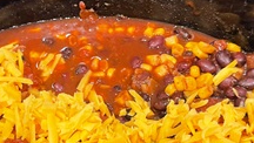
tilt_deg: -58.3
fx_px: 425
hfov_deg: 33.2
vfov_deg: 19.1
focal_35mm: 63
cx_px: 99
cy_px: 103
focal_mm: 5.1
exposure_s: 1/60
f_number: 1.6
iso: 400
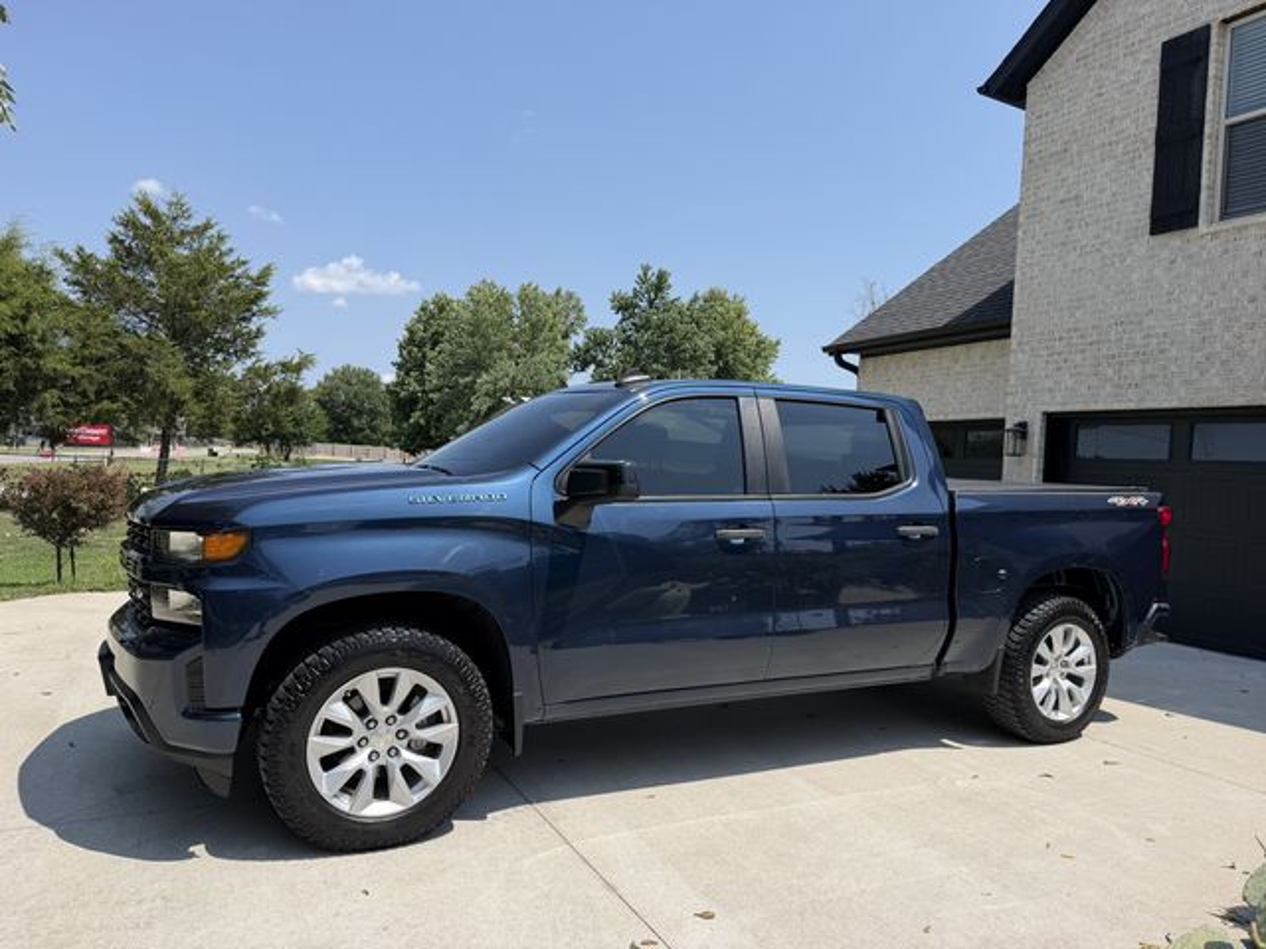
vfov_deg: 56.8
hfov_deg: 71.6
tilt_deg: +4.1
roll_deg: -3.5
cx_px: 633
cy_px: 474
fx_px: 878
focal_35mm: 24
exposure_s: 1/4673
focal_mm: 6.76
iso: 80
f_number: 1.78
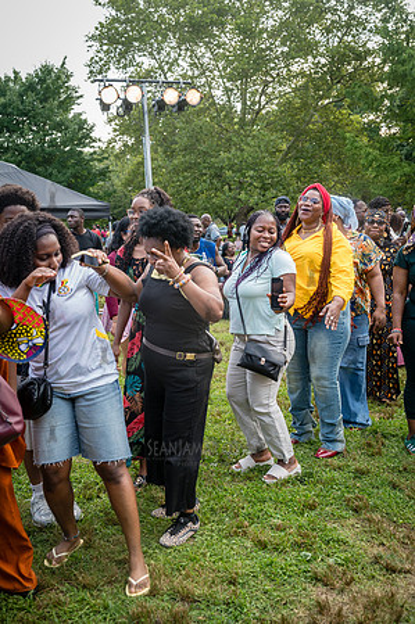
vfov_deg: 54.5
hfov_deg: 37.8
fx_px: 607
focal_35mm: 35
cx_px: 208
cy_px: 312
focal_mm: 35
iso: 1000
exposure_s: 1/320
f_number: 4
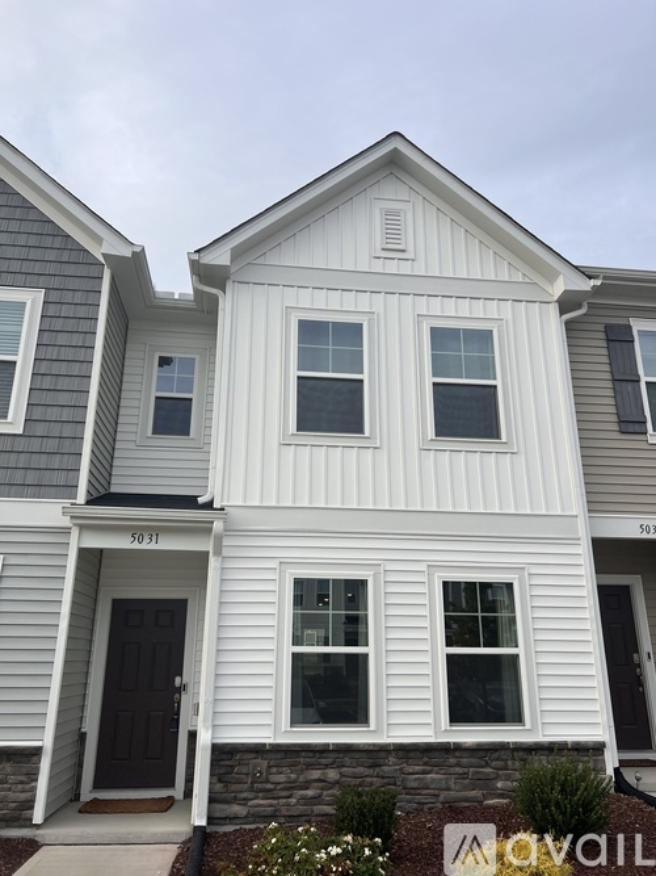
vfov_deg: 67.3
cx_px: 328
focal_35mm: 26
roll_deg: +0.7
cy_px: 438
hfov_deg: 53.0
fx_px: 657
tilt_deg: +19.9
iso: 50
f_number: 1.5
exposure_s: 1/2123
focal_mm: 5.7
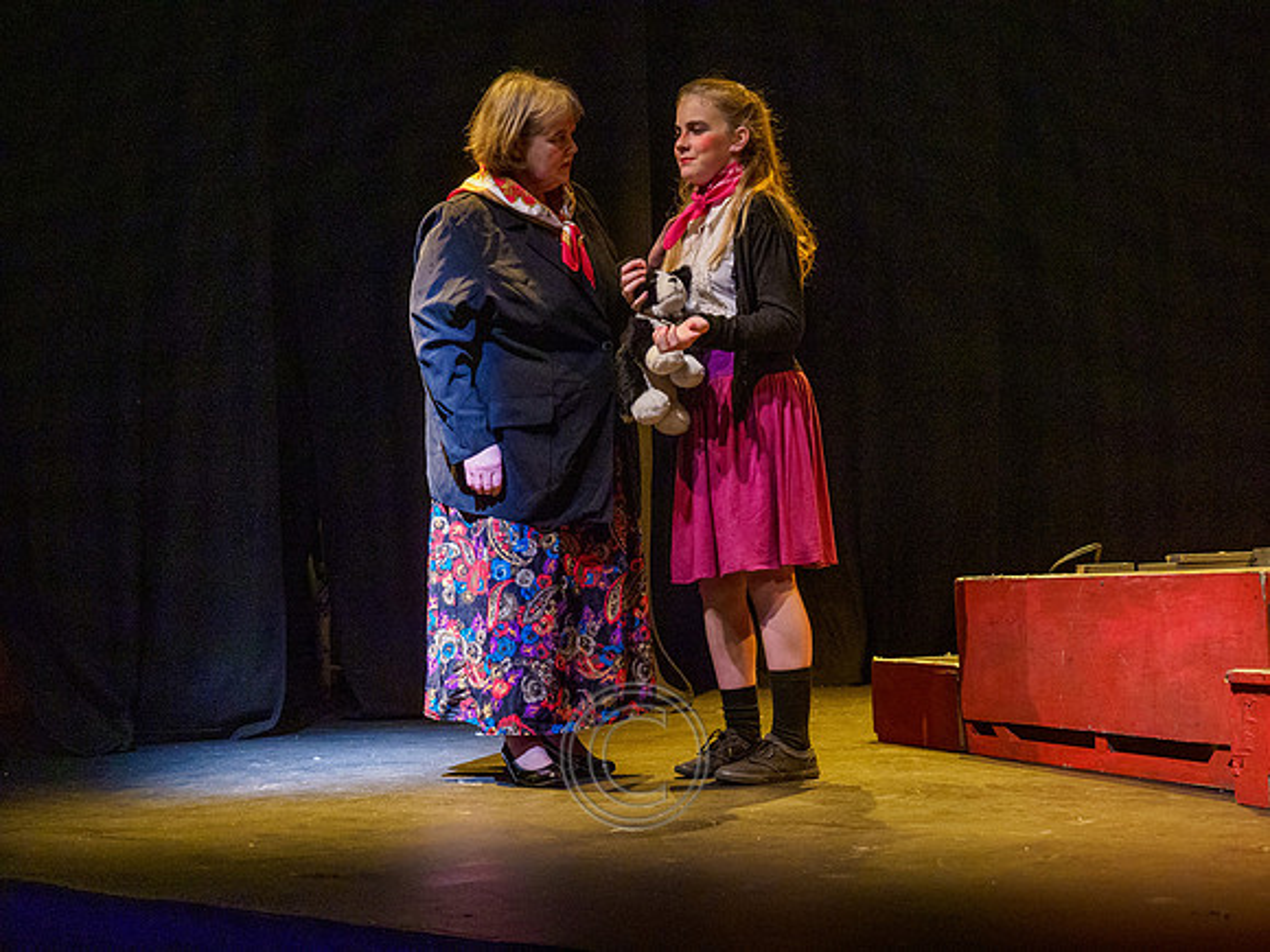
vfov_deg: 27.0
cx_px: 635
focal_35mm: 54
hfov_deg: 35.5
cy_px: 476
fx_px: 1981
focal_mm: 27
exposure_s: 1/60
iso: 1600
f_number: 2.8
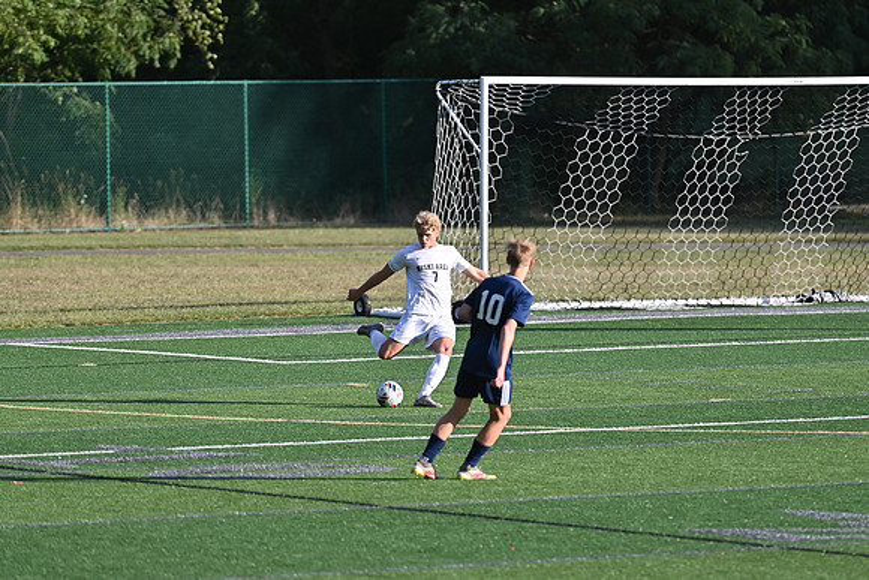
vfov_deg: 4.6
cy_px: 290
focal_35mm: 300
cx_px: 434
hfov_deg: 6.9
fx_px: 7243
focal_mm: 200
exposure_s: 1/4000
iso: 200
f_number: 2.8
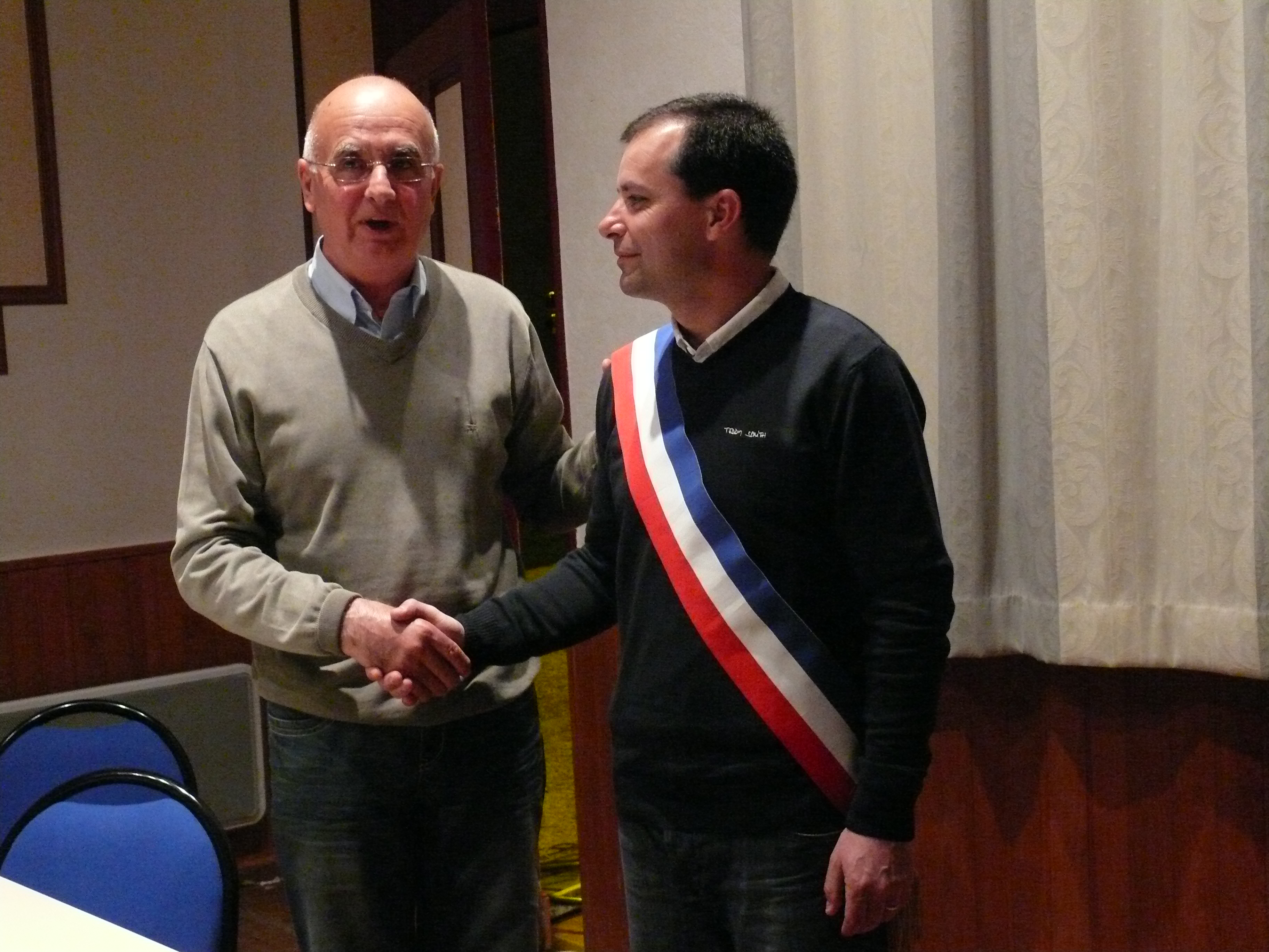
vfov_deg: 29.1
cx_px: 634
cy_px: 476
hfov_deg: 38.2
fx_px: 1833
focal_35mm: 50
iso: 800
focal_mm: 10.7
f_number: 3.2
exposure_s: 1/20
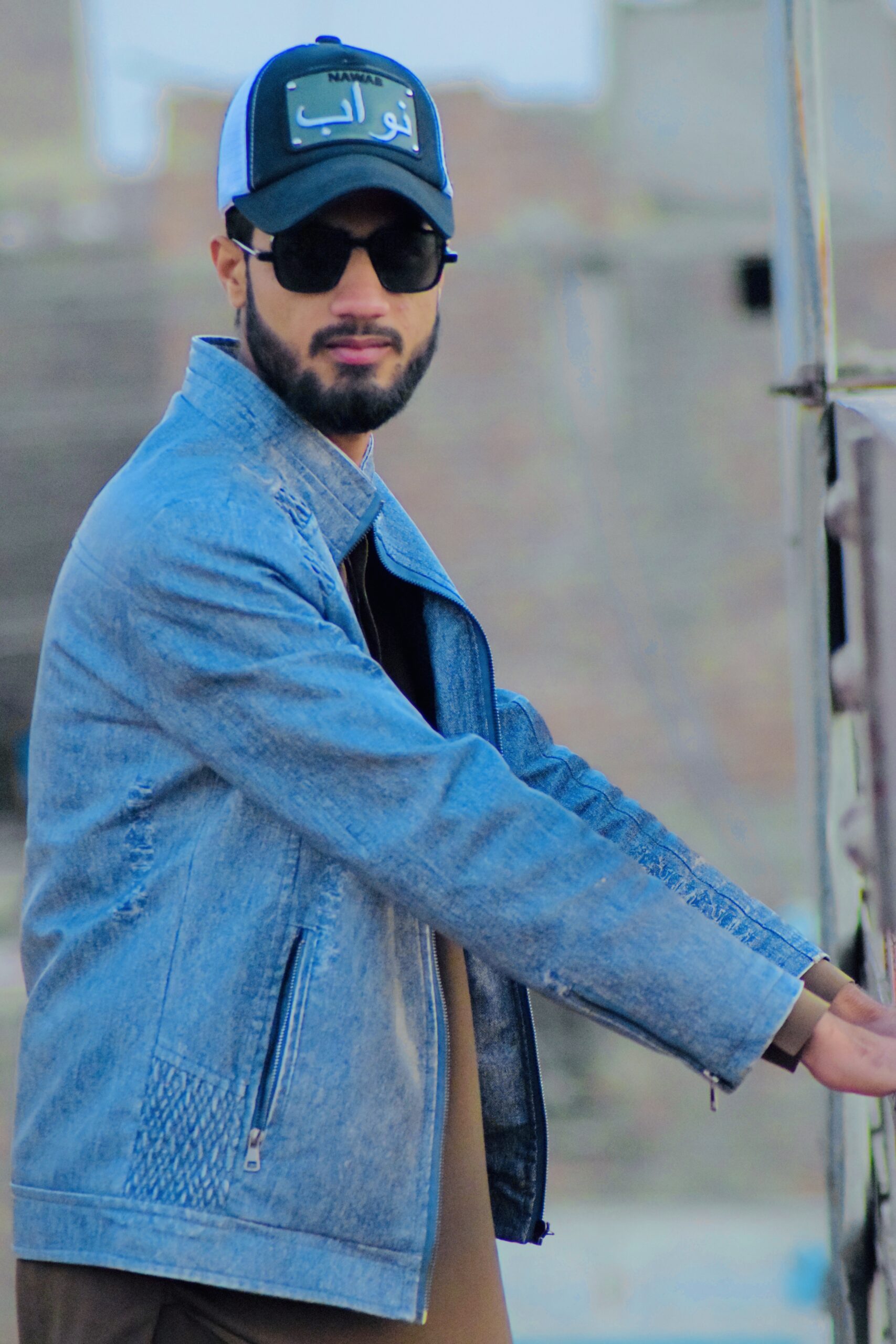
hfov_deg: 5.9
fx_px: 8678
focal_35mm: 232
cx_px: 448
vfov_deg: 8.9
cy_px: 672
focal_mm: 155
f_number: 4.5
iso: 6400
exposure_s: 1/250
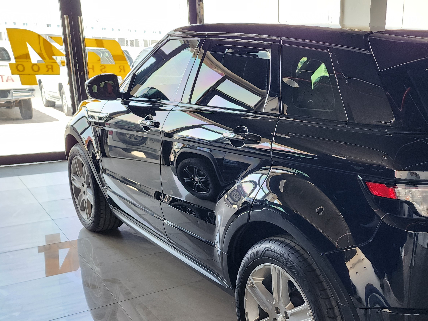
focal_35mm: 39
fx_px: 482
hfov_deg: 45.9
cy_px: 216
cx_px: 330
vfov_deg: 36.4
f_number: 1.8
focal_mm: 6.4
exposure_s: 1/180
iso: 125
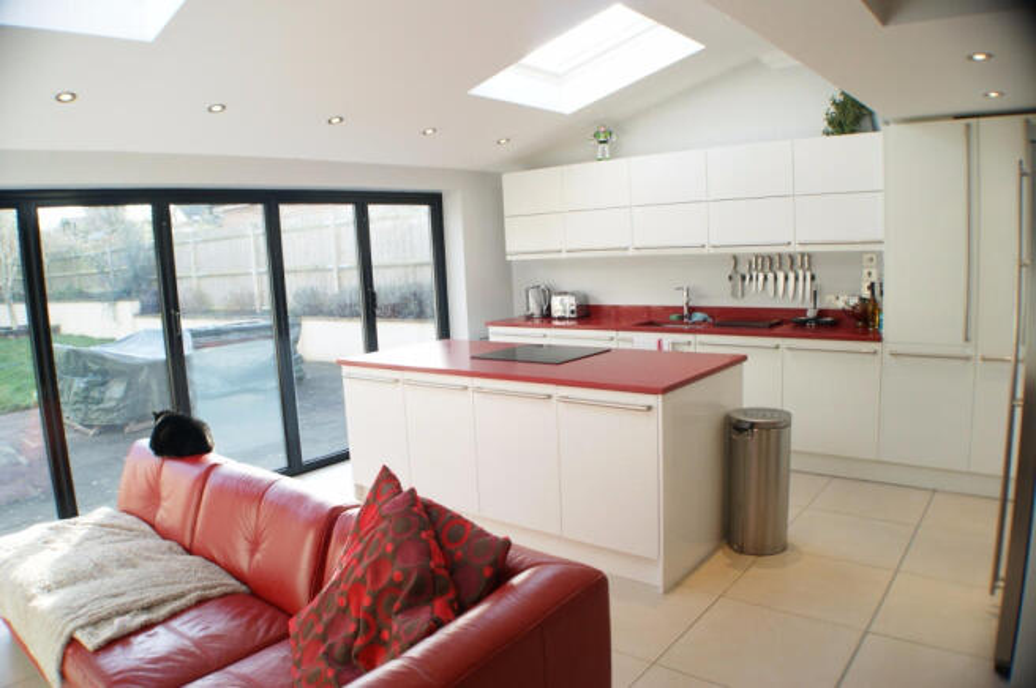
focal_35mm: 30
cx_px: 518
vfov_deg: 43.5
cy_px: 344
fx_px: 862
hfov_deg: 62.0
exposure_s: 1/40
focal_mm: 20
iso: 100
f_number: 4
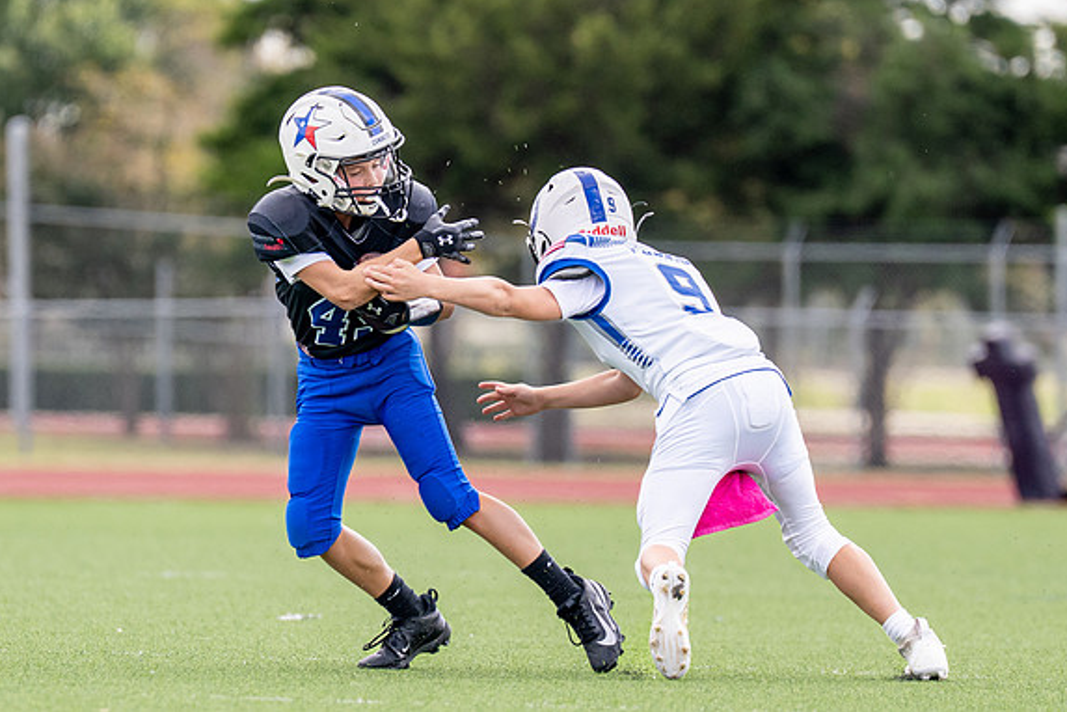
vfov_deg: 2.7
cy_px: 452
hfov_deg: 4.0
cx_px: 507
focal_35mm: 516
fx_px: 15292
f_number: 2.8
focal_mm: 200
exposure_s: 1/2500
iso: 250
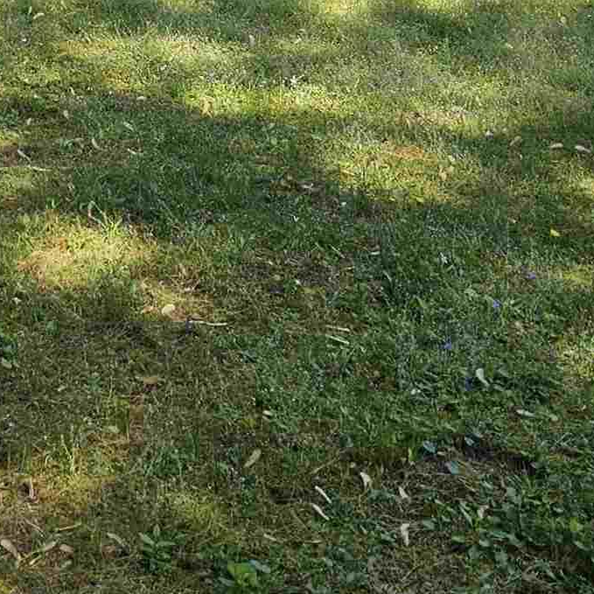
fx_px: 1786
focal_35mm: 92
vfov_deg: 17.2
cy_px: -281
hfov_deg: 18.3
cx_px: -24
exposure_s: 1/262
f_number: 1.7
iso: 10
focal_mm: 6.3
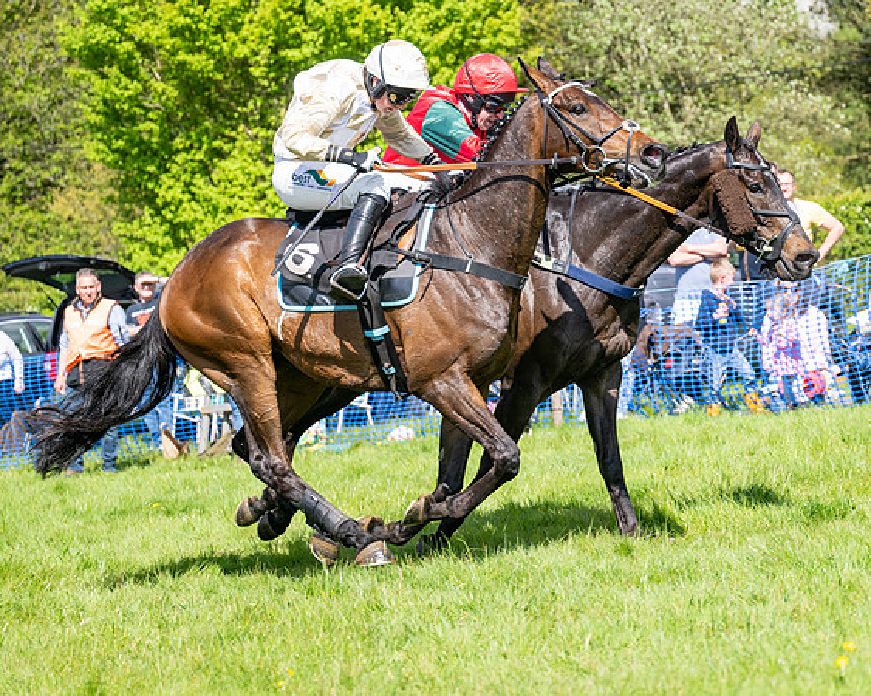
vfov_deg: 12.9
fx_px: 3073
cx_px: 565
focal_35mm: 119
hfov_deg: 16.1
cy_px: 357
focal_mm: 98
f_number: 4
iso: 400
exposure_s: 1/2500
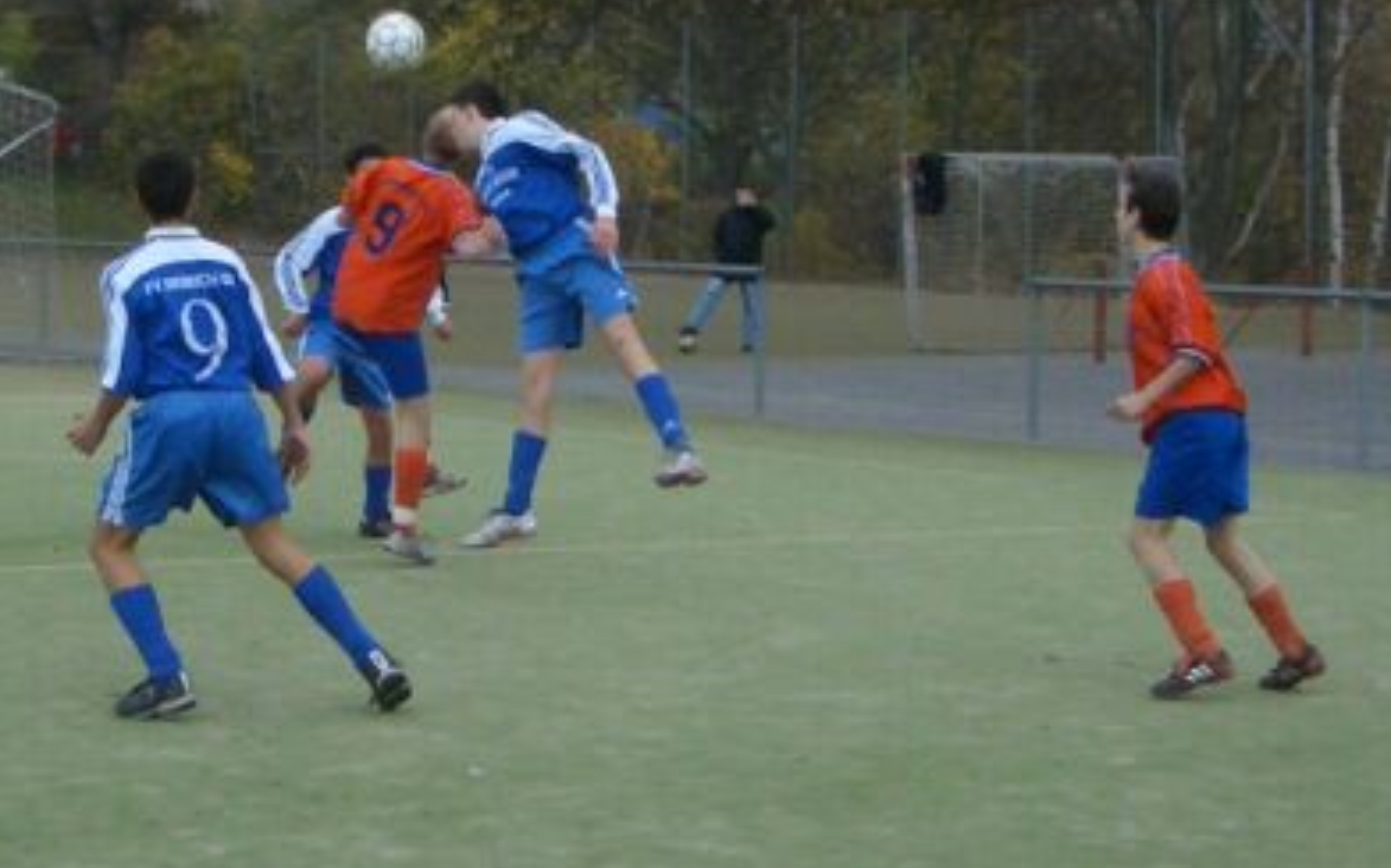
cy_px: 349
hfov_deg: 51.6
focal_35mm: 38
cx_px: 708
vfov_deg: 33.4
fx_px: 1440
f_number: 2.6
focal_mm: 5.8
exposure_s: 1/320
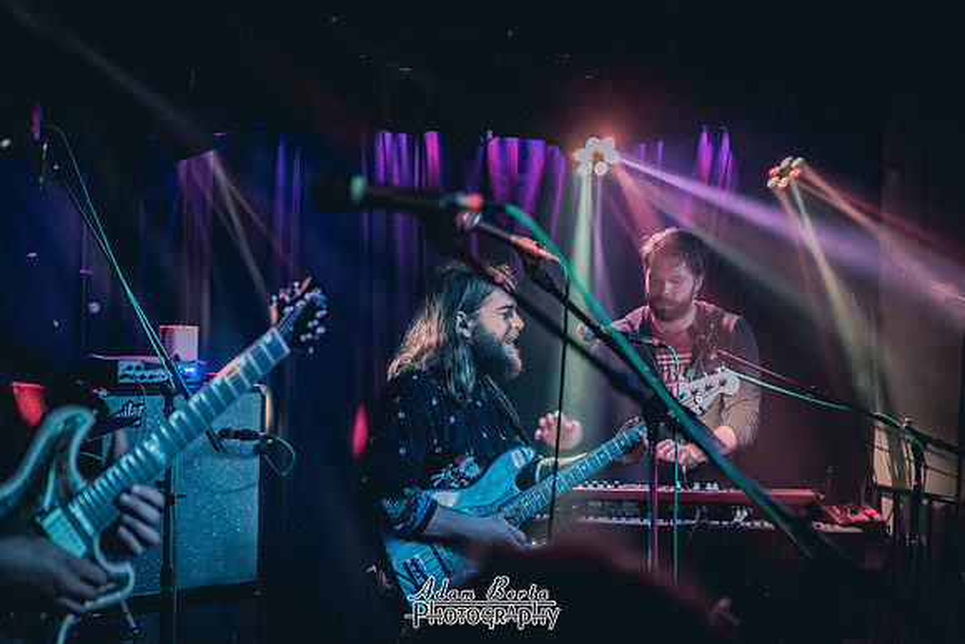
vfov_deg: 19.5
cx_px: 482
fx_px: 1877
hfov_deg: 28.8
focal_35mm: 70
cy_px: 322
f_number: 2.8
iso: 6400
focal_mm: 70
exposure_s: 1/160
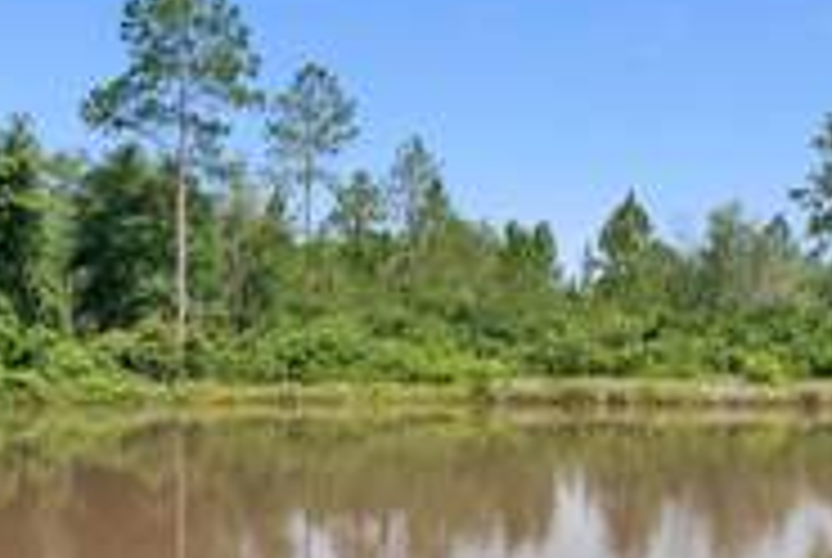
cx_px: 445
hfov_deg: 44.4
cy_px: 364
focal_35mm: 44
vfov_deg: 30.4
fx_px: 1019
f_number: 8
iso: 250
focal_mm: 17
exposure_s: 1/500
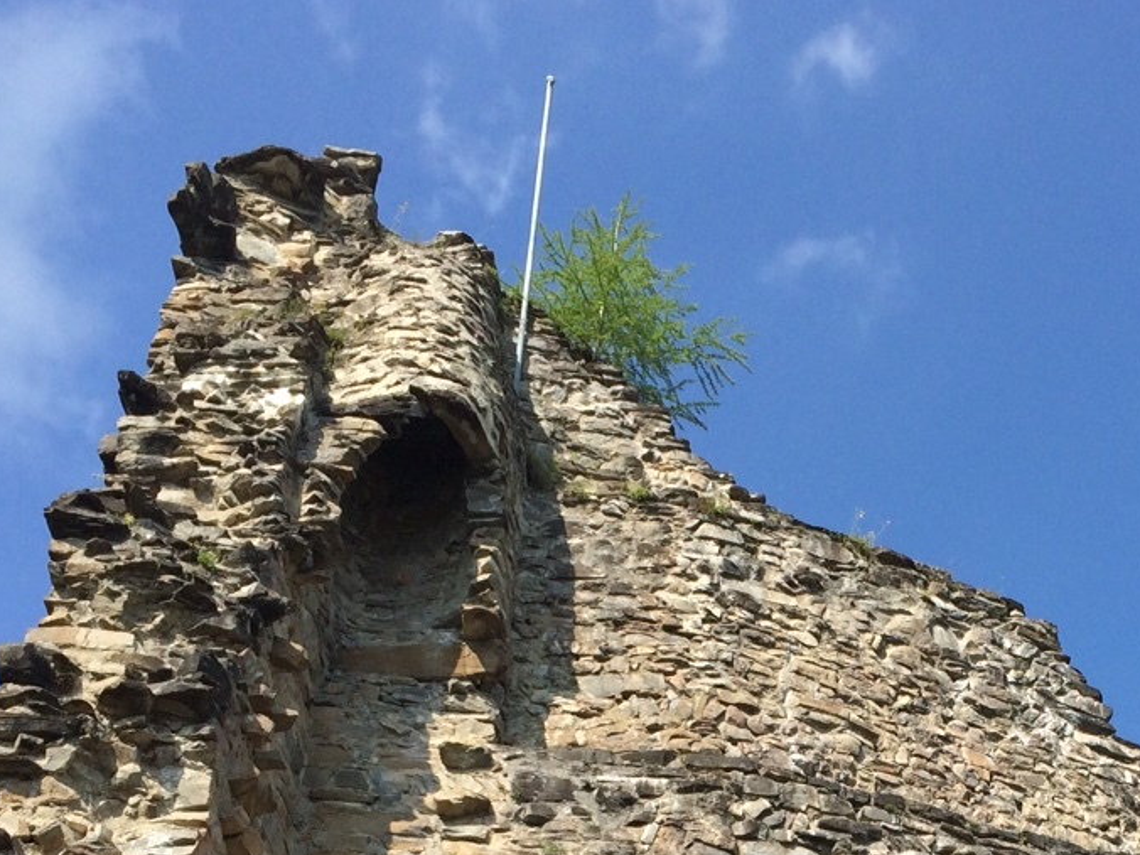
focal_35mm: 70
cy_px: 949
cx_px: 961
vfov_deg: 20.0
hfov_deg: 27.1
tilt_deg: +38.7
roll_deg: +4.5
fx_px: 2305
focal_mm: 4.15
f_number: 2.2
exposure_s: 1/1709
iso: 32
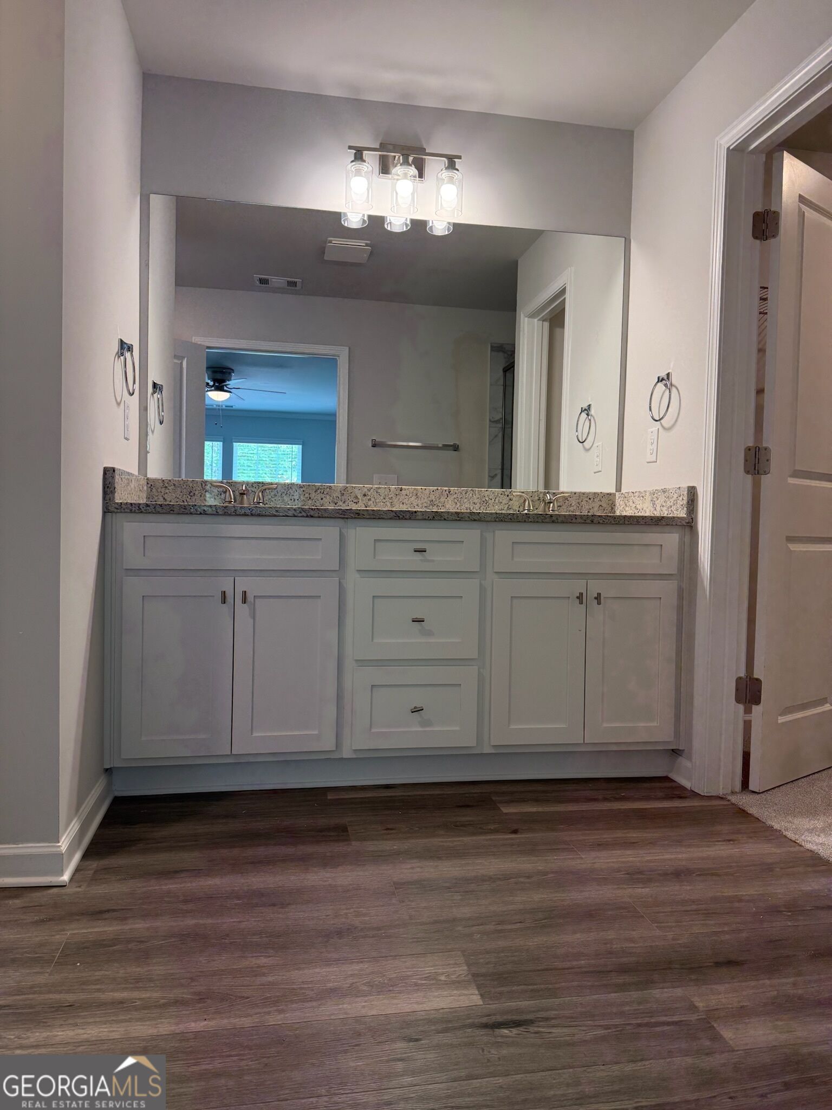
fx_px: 769
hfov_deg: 56.8
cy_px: 555
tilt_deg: -2.0
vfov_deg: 71.6
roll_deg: -1.6
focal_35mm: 24
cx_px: 416
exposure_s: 1/147
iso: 200
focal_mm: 6.76
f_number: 1.78
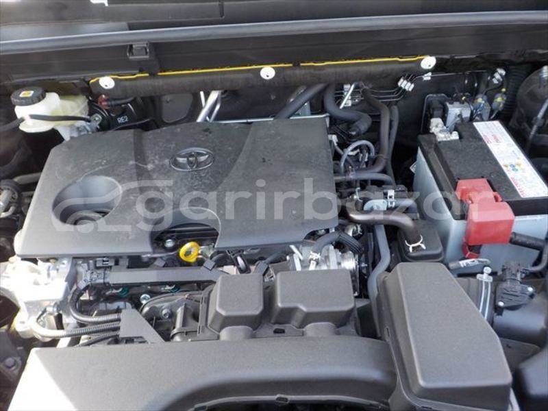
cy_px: 206
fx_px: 475
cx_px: 274
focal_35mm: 30
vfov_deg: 46.8
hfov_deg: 60.0
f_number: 3.3
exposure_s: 1/60
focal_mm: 4.1
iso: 125
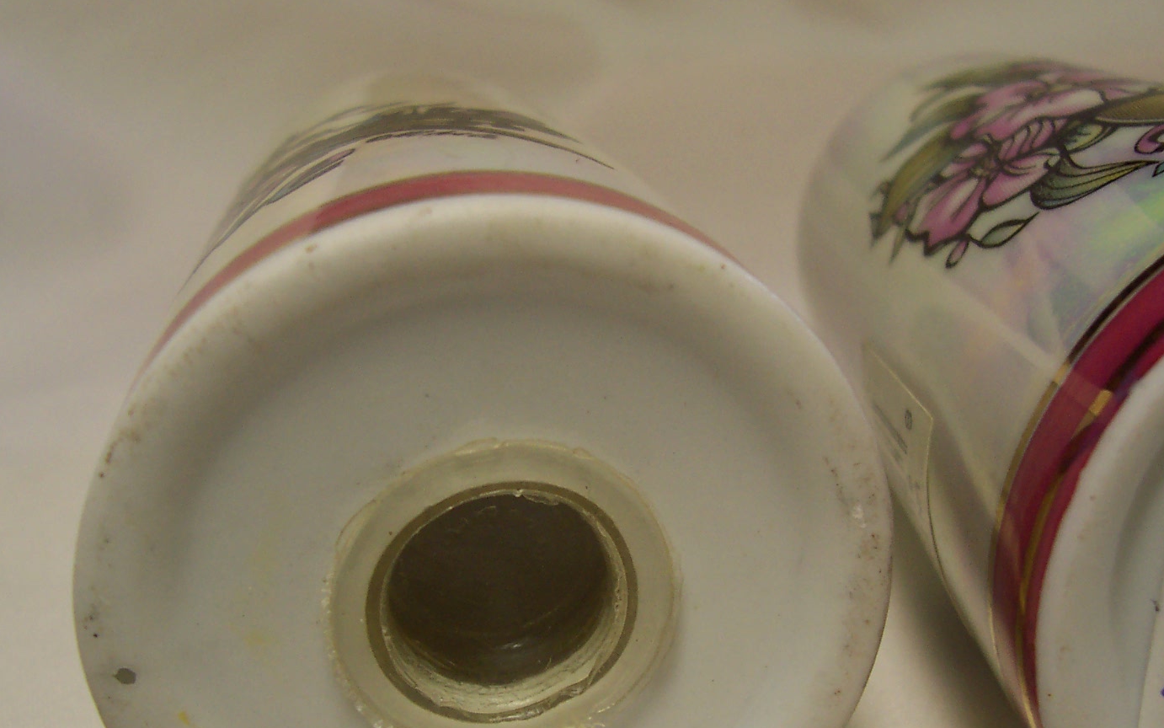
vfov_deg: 27.2
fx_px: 1491
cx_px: 643
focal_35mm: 47
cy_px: 501
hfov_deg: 42.6
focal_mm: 5.6
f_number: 2.8
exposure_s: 1/90
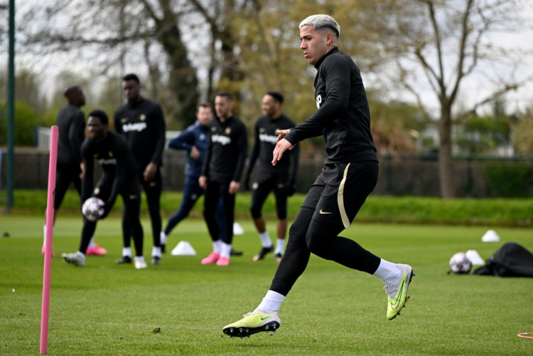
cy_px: 178
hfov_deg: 15.8
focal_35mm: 130
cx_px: 266
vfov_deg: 10.5
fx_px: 1925
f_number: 2.8
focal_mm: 130
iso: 400
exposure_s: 1/4000
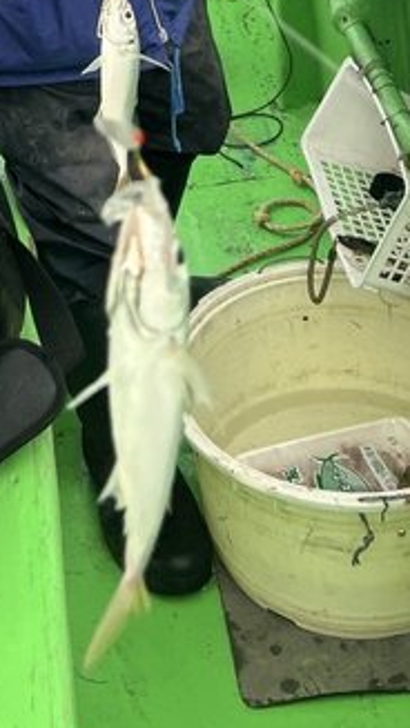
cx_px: 20
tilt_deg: -12.5
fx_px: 1430
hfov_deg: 16.1
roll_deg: +2.7
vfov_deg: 25.2
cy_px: -187
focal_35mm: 74
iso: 50
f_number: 1.5
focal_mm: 5.7
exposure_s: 1/210
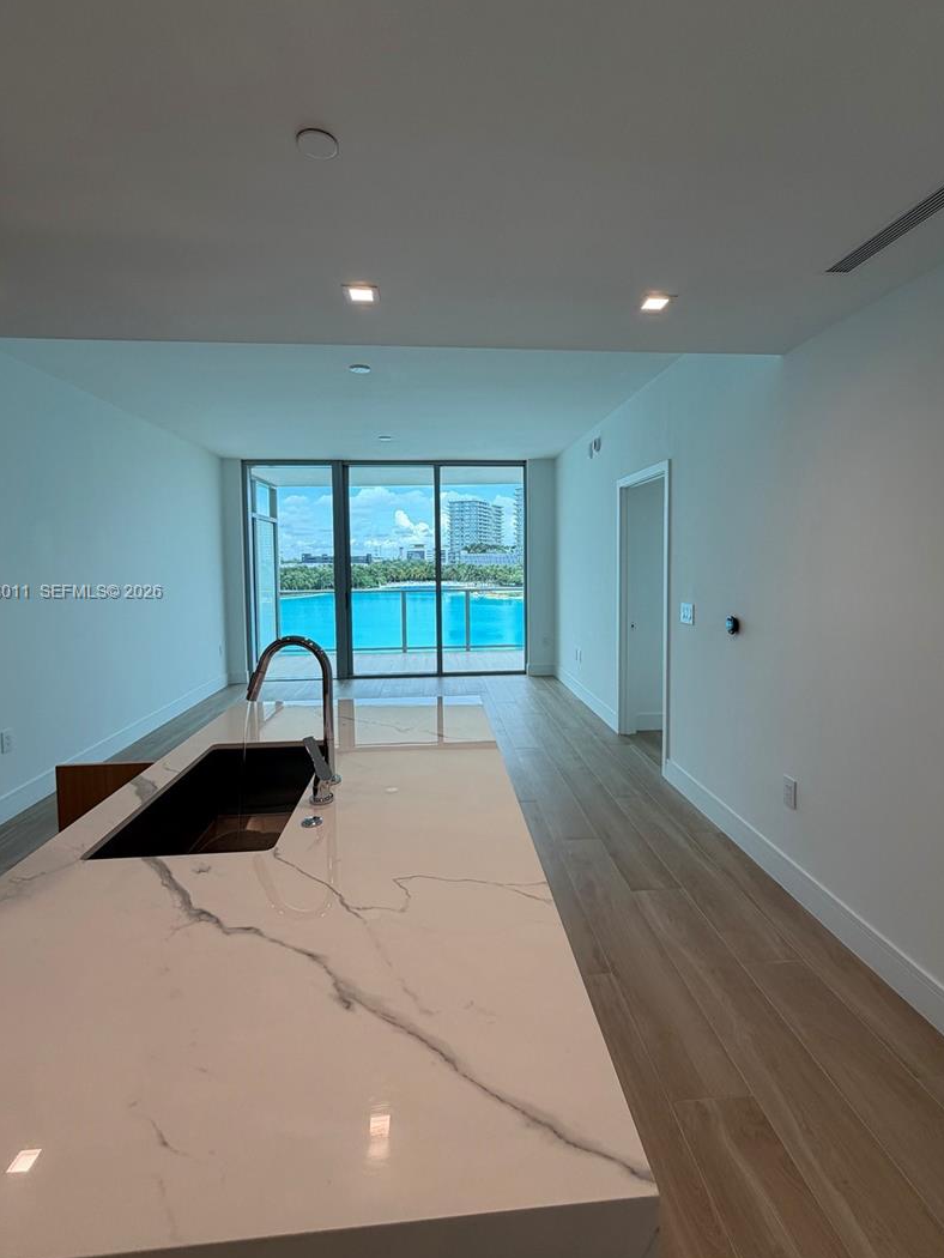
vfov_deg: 94.4
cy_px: 593
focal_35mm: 16
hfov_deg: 78.1
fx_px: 582
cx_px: 479
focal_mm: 2.22
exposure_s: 1/121
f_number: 2.2
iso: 40
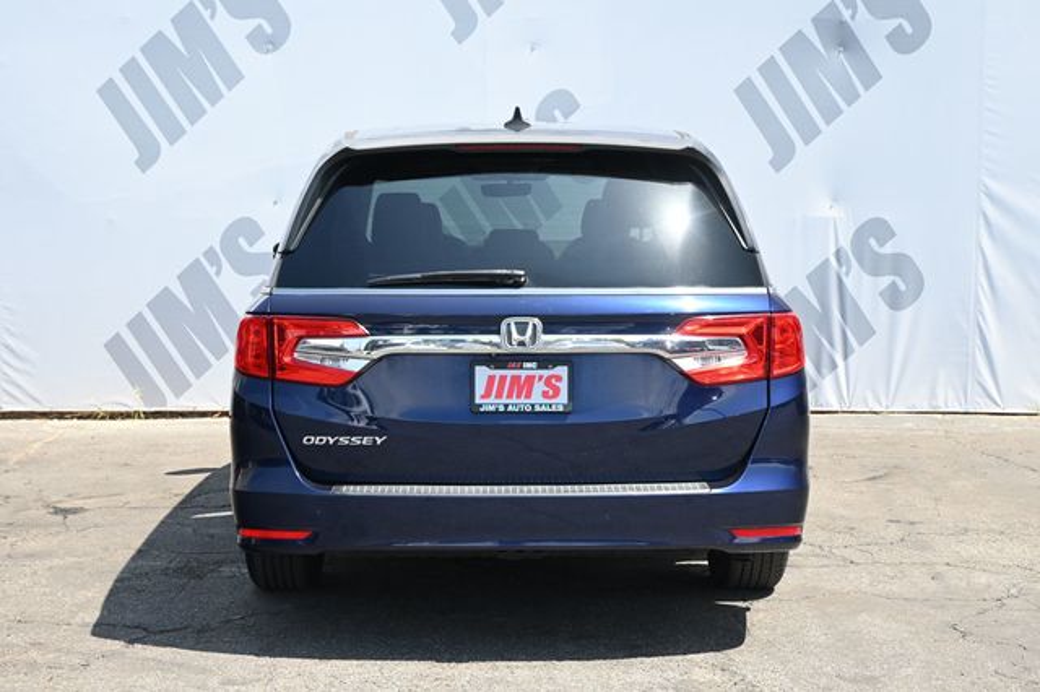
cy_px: 346
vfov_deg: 23.8
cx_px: 520
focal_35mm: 57
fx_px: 1646
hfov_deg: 35.1
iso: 280
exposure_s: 1/250
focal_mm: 38
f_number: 5.6
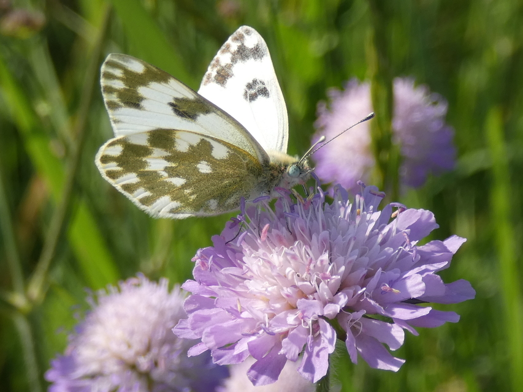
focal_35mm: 72
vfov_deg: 20.4
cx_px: 262
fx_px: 1088
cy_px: 196
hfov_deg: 27.0
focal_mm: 12.9
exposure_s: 1/200
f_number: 4.3
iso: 80
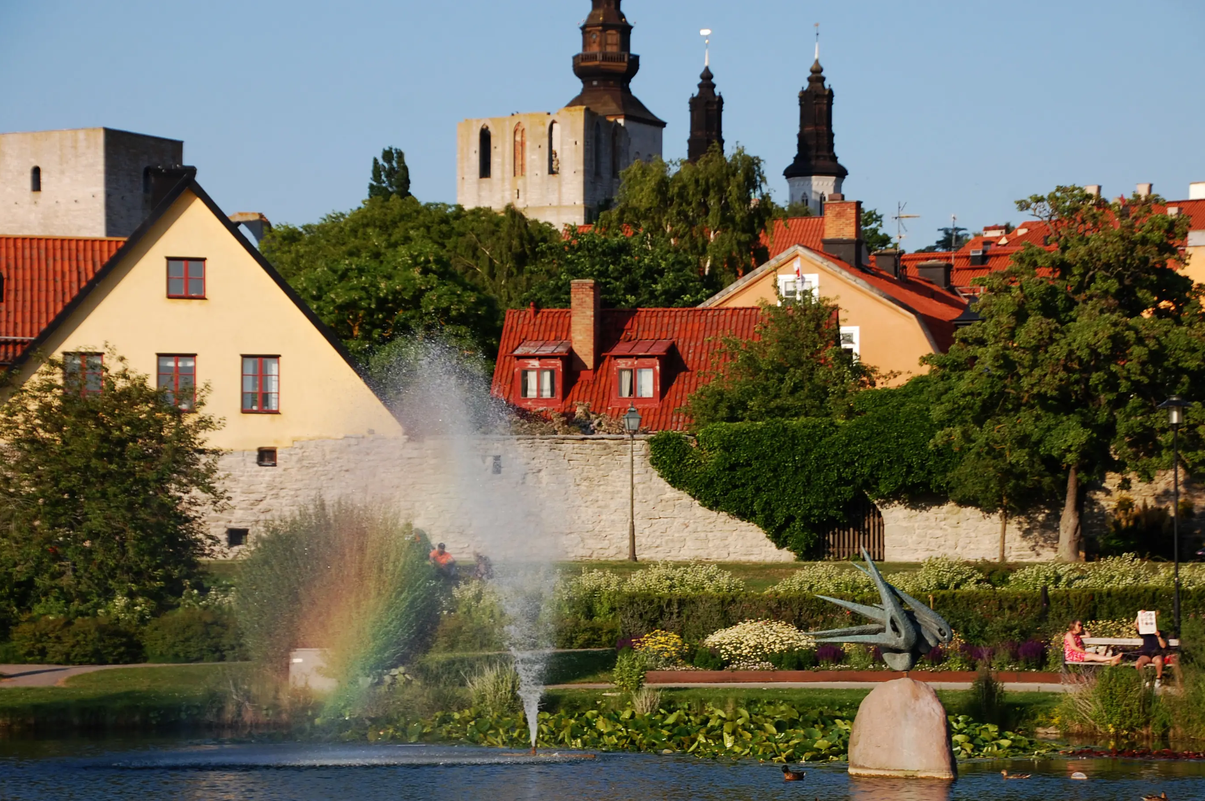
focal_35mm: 116
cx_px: 619
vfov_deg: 11.8
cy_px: 428
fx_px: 3879
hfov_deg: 17.7
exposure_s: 1/640
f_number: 6.3
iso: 200
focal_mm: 70
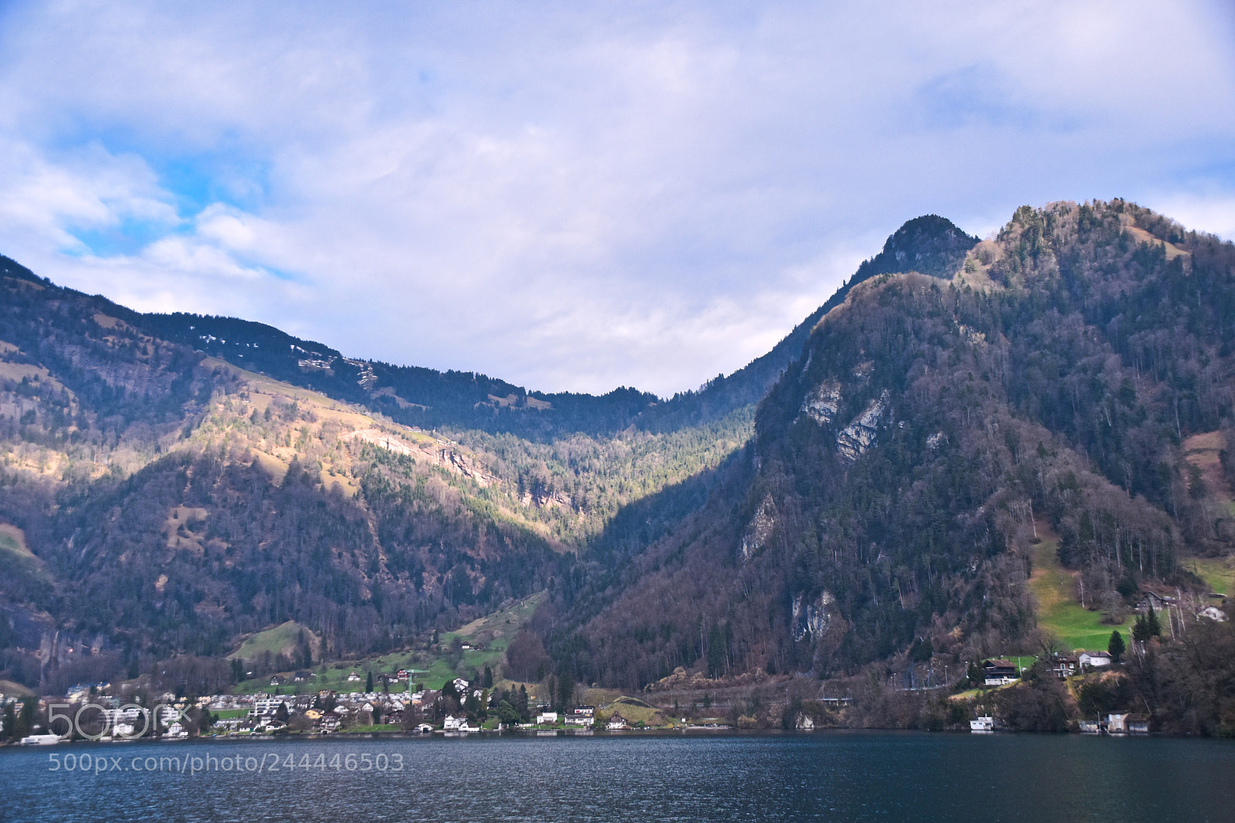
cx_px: 618
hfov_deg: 45.0
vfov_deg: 30.8
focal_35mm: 44
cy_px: 412
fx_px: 1492
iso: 400
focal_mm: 29
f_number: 7.1
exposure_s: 1/200
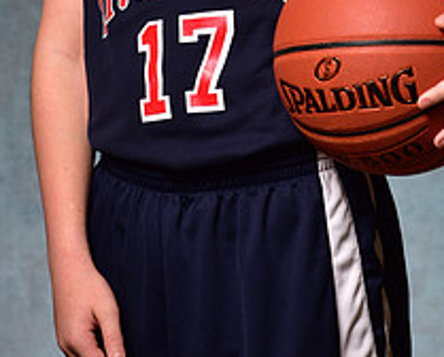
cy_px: -123
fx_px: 2396
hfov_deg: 10.6
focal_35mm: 182
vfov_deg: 8.4
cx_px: 201
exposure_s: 1/200
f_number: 5
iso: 100
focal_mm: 70
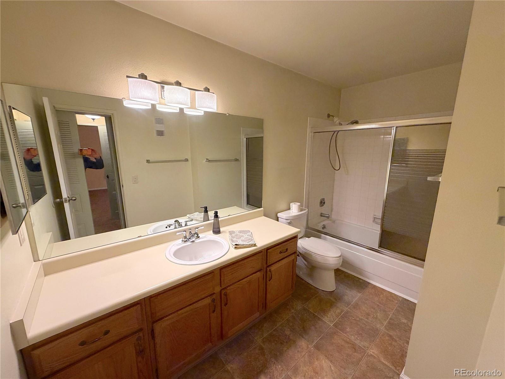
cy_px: 190
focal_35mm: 14
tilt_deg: -10.3
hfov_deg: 102.1
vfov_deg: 85.7
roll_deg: +1.2
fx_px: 204
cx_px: 252
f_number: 2.2
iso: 320
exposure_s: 1/120
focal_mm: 2.22
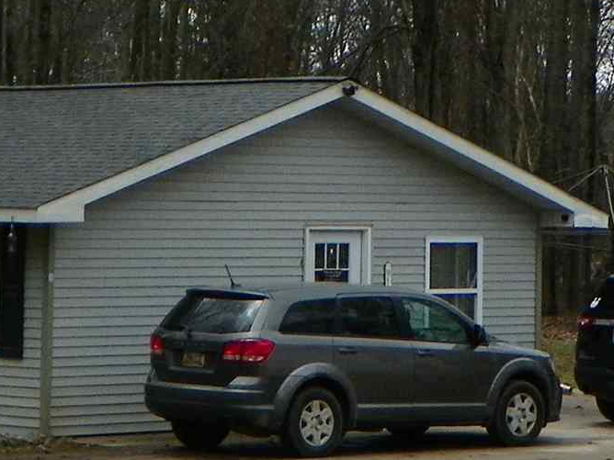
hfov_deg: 10.7
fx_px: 3264
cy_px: 37
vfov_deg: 8.0
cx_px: 342
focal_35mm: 184
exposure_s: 1/320
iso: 64
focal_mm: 7.1
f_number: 4
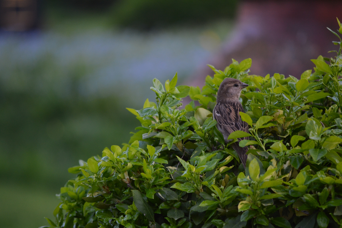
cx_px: 171
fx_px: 2850
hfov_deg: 6.9
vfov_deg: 4.6
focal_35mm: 300
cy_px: 114
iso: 450
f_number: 5.6
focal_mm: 200
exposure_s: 1/125
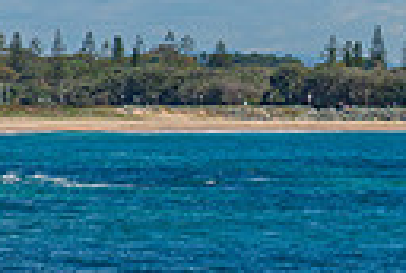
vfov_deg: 2.5
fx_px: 6262
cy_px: 332
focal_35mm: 554
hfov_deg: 3.7
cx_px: 875
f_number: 9
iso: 100
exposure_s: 1/500
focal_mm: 120
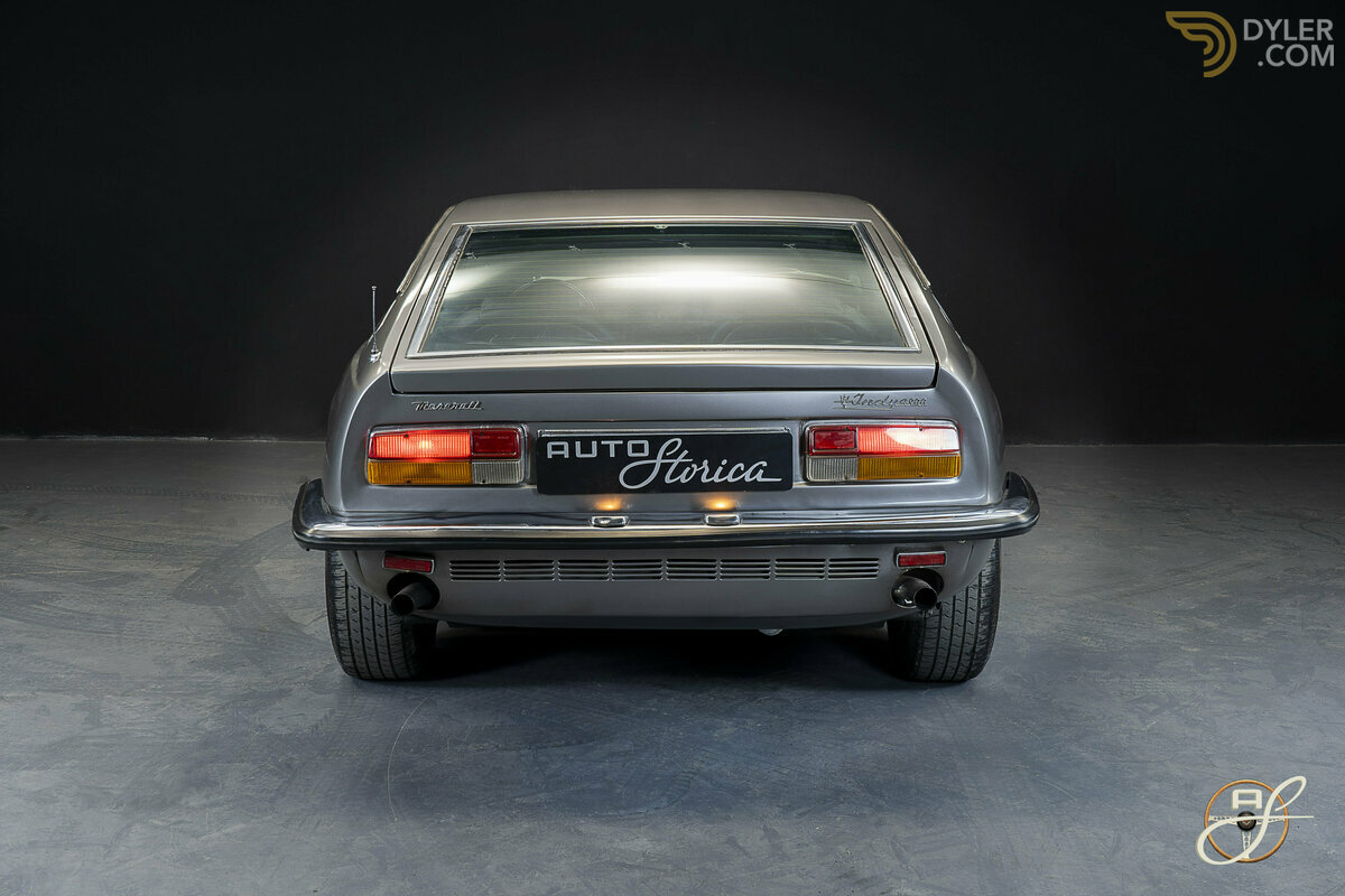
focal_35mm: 45
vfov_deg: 29.9
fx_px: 1681
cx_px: 672
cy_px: 448
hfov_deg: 43.6
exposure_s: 1
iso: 250
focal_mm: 45
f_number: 11
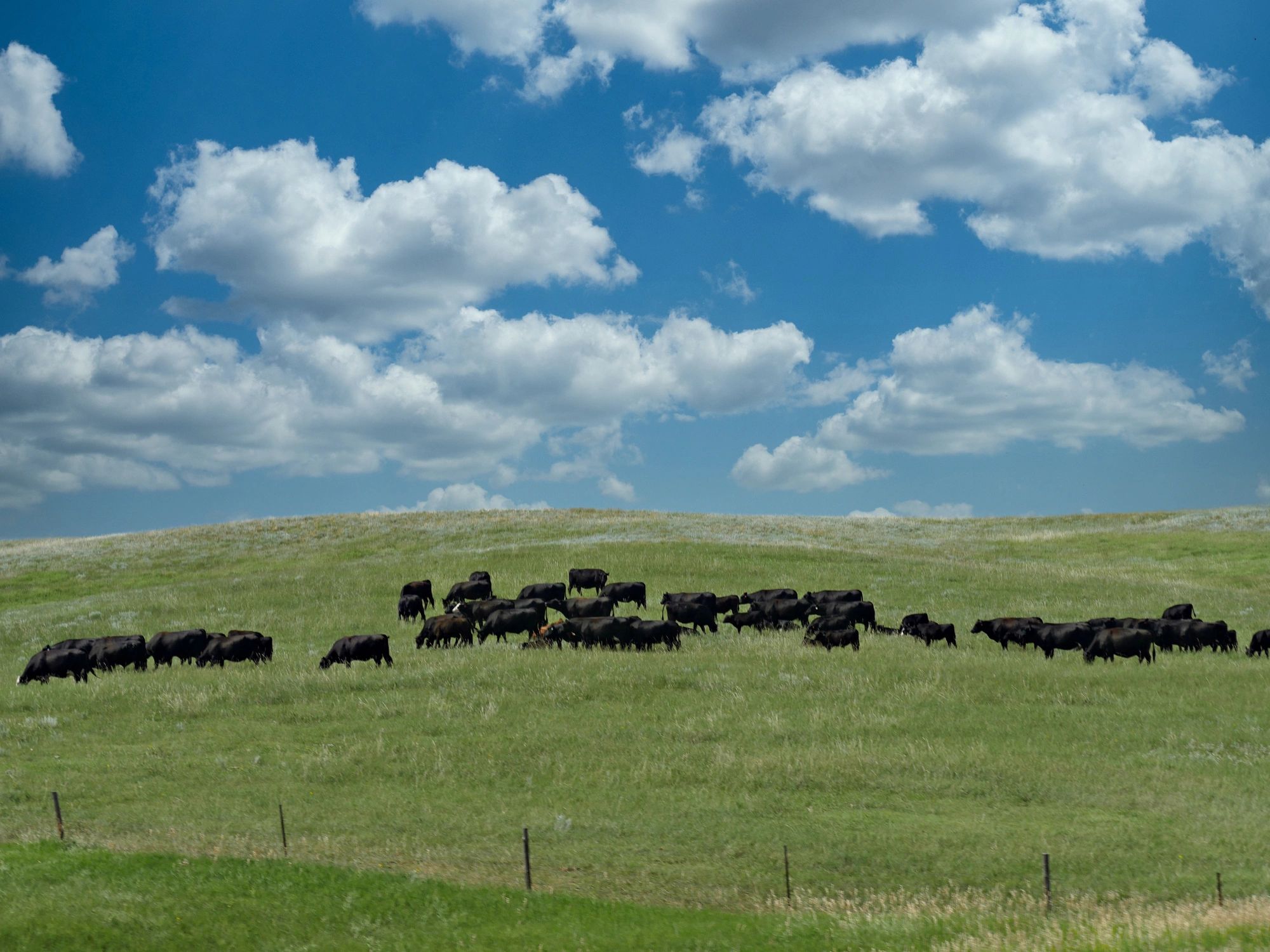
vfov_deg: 11.4
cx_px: 635
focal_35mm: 130
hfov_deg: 15.2
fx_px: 4769
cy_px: 476
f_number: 7.1
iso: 200
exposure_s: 1/500
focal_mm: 65
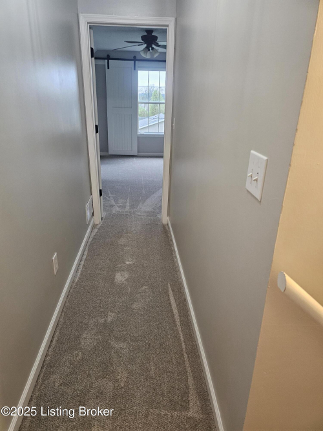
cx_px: 162
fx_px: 286
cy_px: 216
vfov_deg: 73.9
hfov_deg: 58.9
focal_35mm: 23
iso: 640
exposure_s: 1/60
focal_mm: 6.3
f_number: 1.7
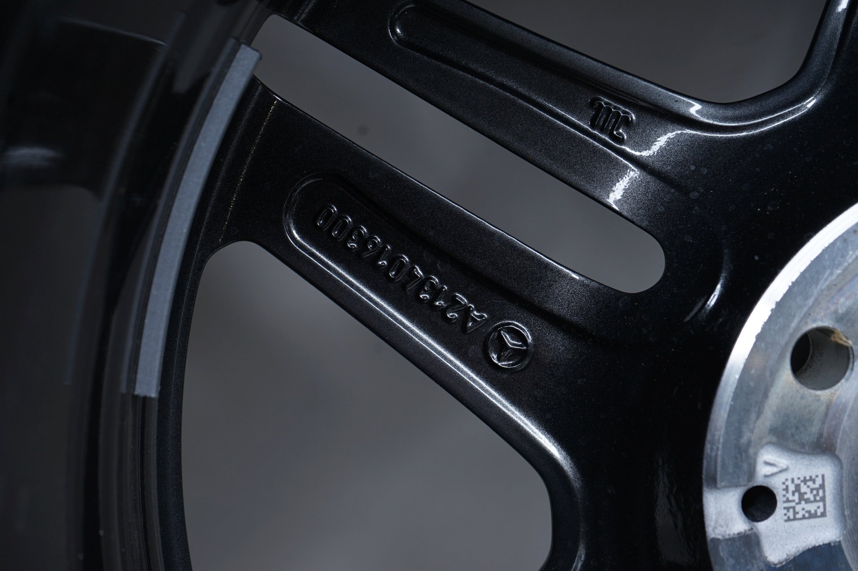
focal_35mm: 49
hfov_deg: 40.4
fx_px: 1167
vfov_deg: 27.5
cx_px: 429
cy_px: 286
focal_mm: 49
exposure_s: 1/125
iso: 250
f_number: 7.1
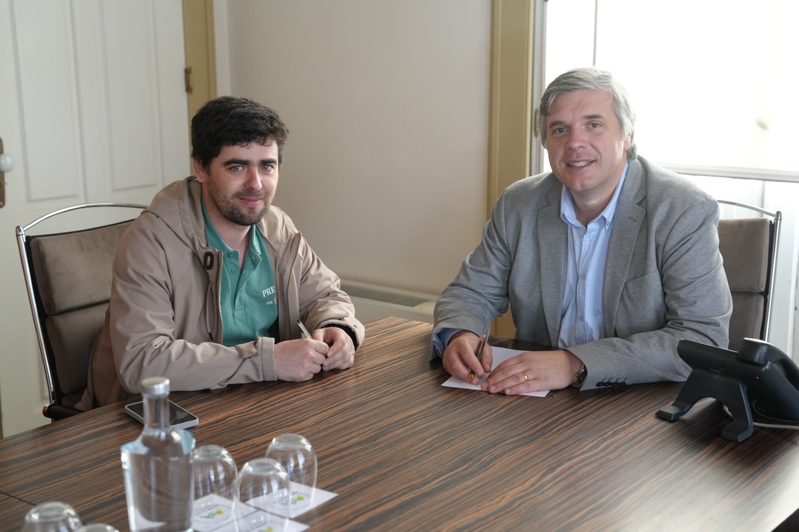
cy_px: 266
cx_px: 400
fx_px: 1154
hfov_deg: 38.2
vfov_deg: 26.0
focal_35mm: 52
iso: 2000
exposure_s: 1/160
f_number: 4
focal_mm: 52
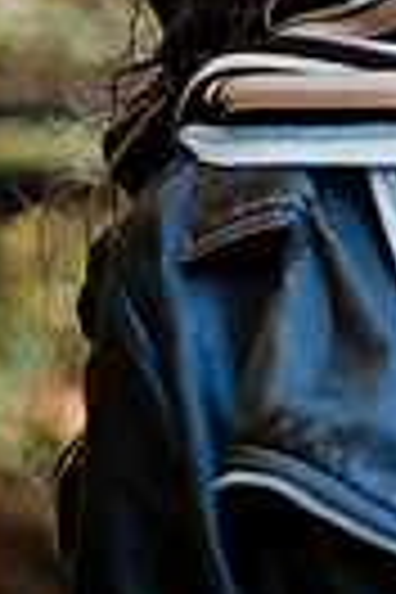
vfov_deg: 5.7
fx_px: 5907
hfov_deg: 3.8
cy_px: 86
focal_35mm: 358
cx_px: 475
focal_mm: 70
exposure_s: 1/250
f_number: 2.8
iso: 200
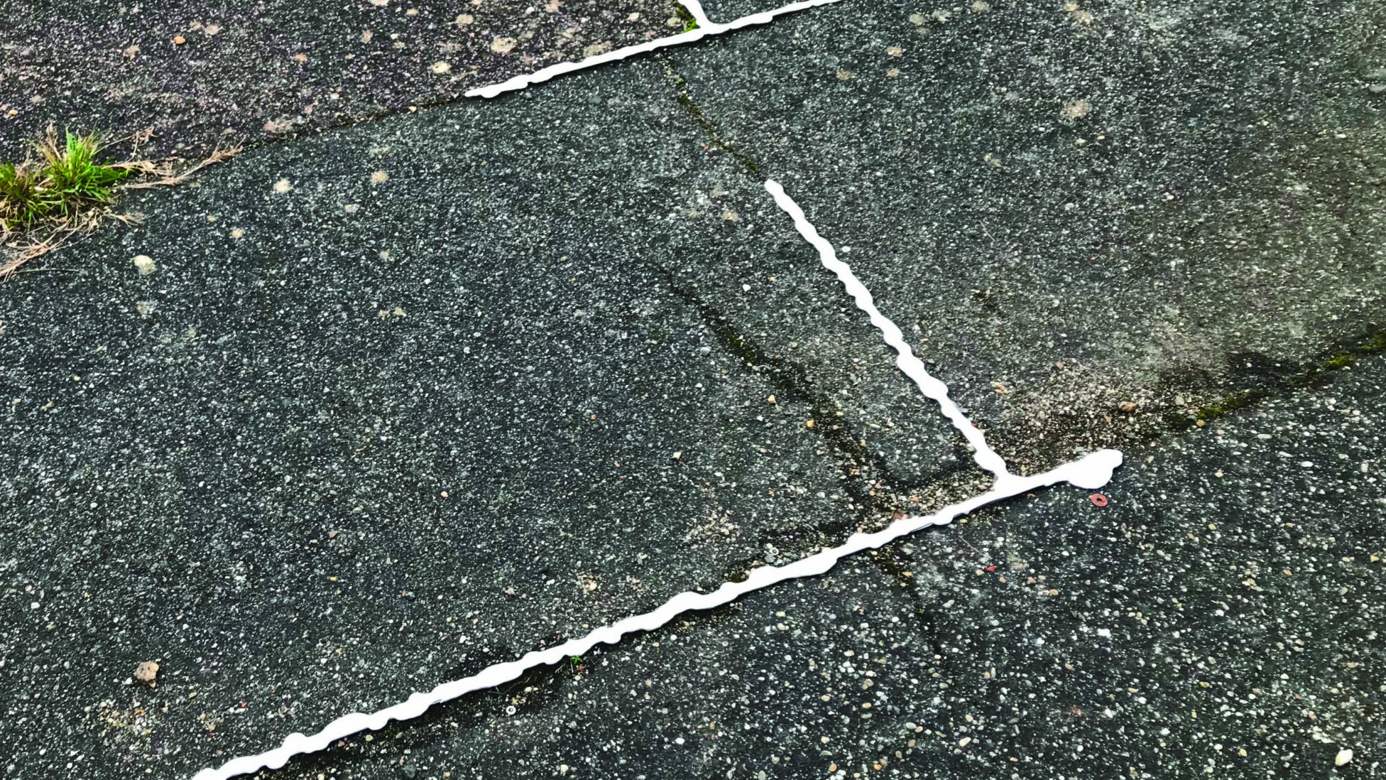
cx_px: 478
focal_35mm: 40
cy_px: 318
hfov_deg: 49.7
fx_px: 1470
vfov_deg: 29.6
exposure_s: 1/100
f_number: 1.8
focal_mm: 3.99
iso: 40
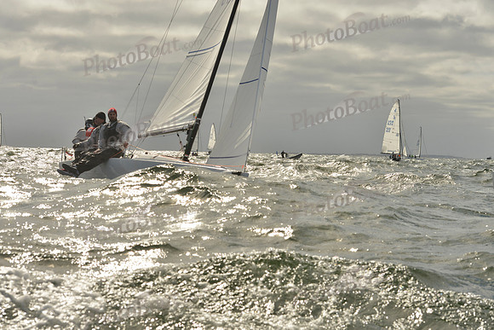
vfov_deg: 18.2
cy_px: 165
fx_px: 1029
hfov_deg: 27.0
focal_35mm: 75
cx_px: 247
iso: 400
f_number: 9
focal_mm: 75
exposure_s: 1/3200
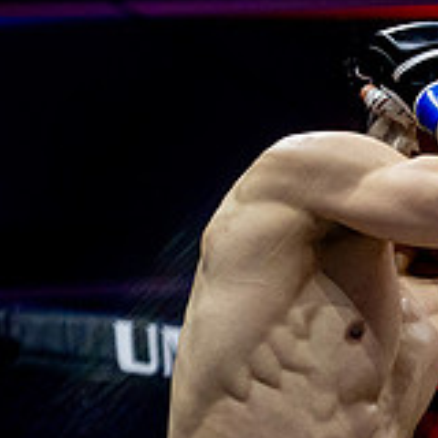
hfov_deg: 6.6
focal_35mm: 261
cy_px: 276
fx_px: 3736
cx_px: 659
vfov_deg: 6.7
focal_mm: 70
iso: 3200
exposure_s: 1/1250
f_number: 2.8
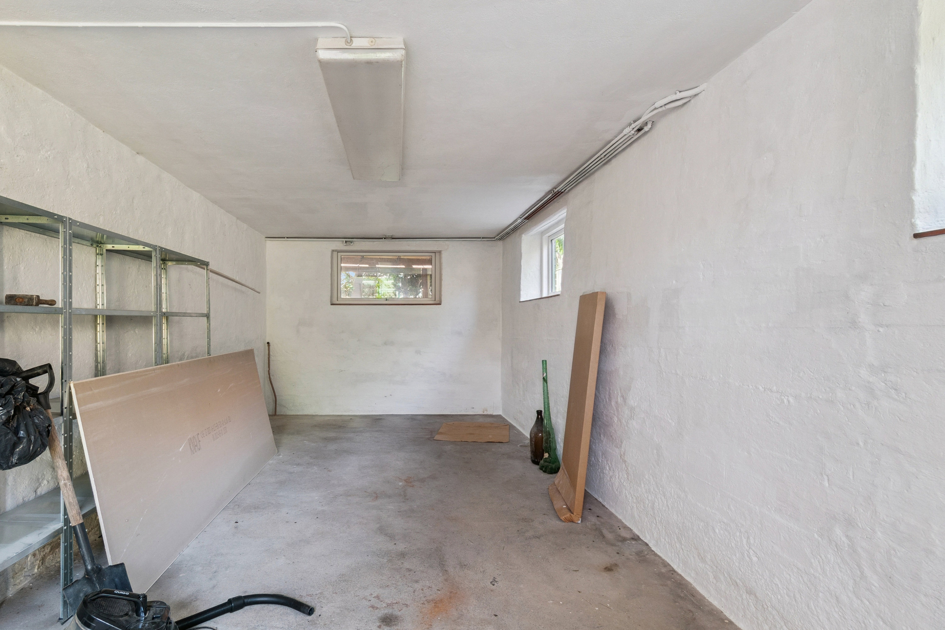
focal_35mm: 18
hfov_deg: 90.0
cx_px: 472
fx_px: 472
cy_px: 315
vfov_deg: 67.4
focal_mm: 12
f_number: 10
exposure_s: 1/15
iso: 200
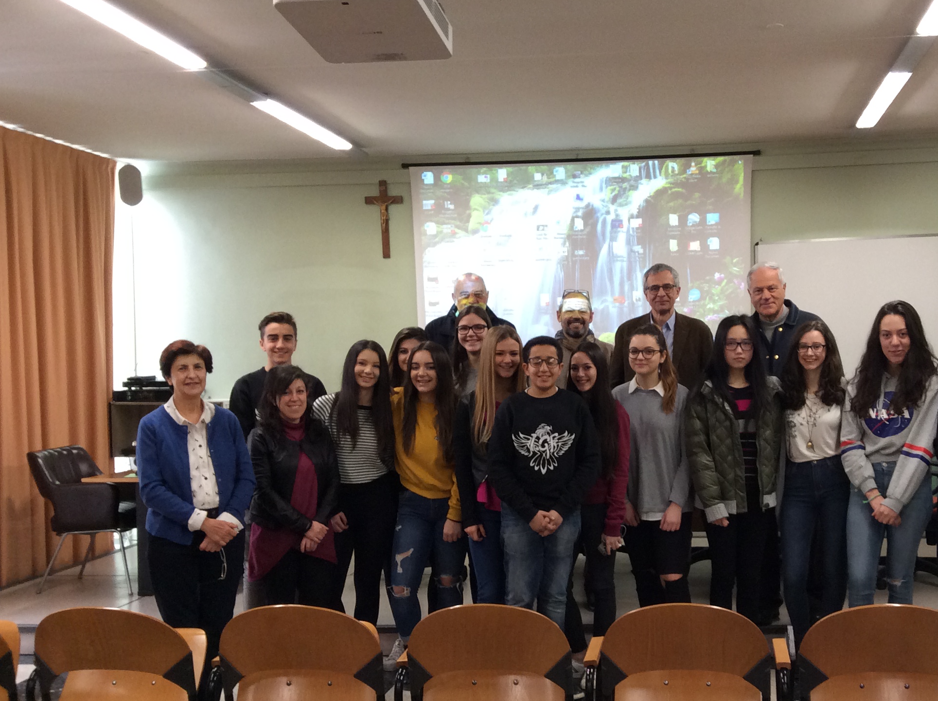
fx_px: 1164
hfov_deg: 43.3
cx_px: 619
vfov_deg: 33.4
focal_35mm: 43
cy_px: 407
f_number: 2.4
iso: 80
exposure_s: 1/25
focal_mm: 3.3
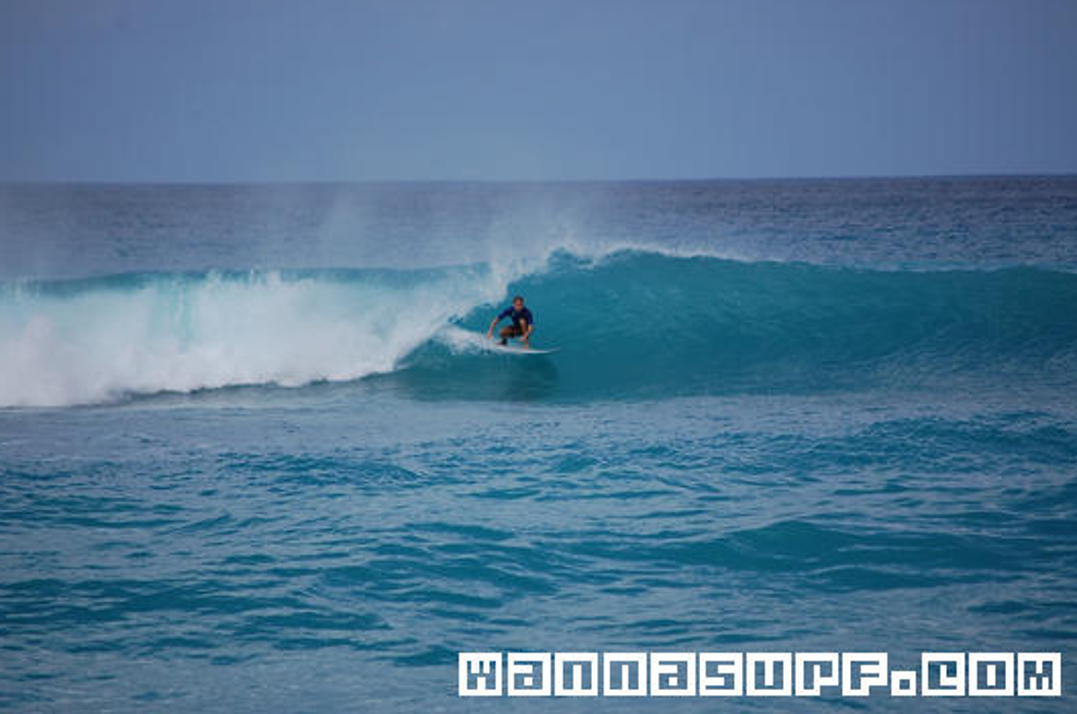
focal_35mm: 312
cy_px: 351
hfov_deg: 6.6
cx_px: 533
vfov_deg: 4.4
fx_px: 9317
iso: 360
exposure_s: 1/2000
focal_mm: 200
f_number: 5.6
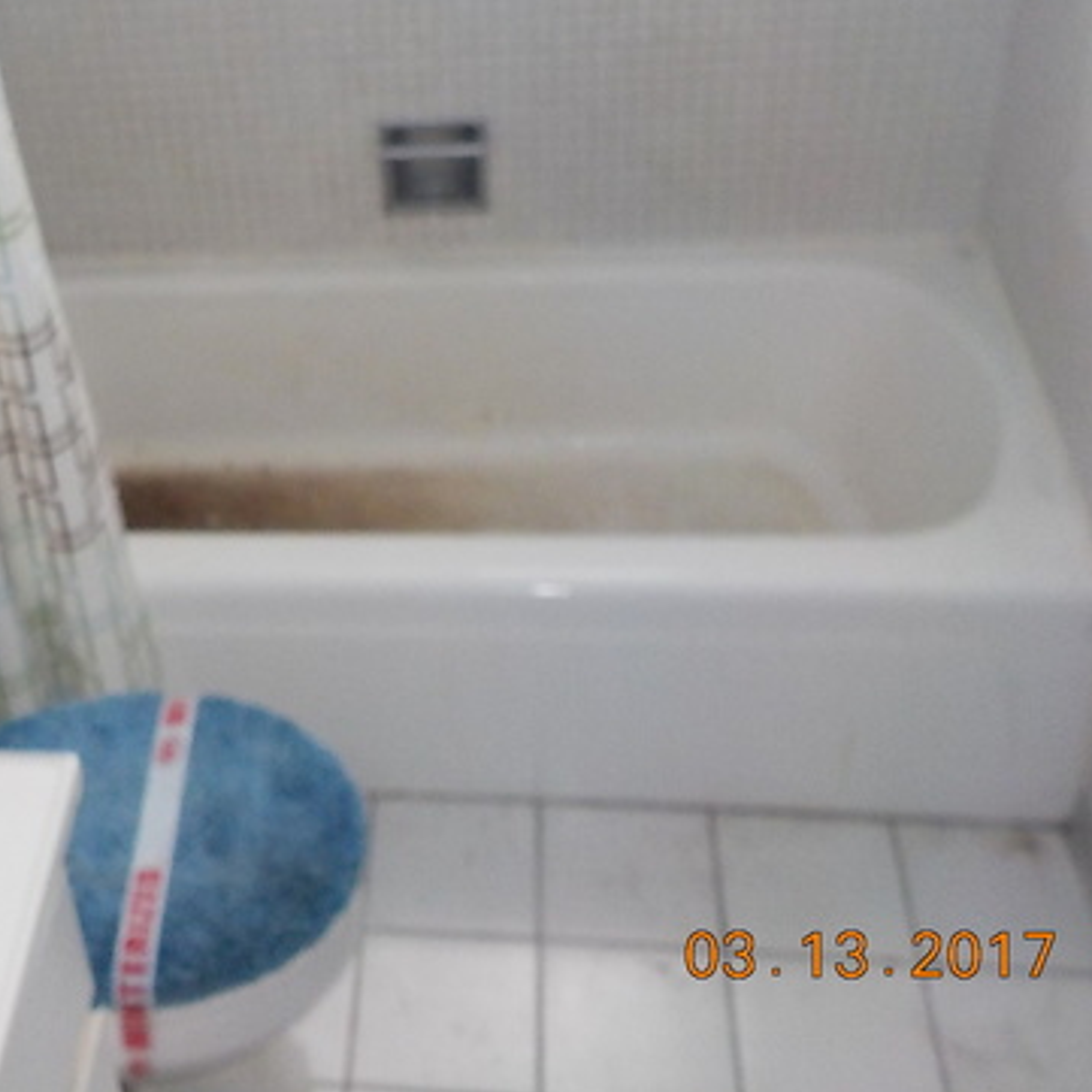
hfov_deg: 34.6
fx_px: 1677
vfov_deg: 35.8
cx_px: 172
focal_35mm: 47
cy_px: 381
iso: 360
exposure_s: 1/30
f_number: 3.3
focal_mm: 4.1
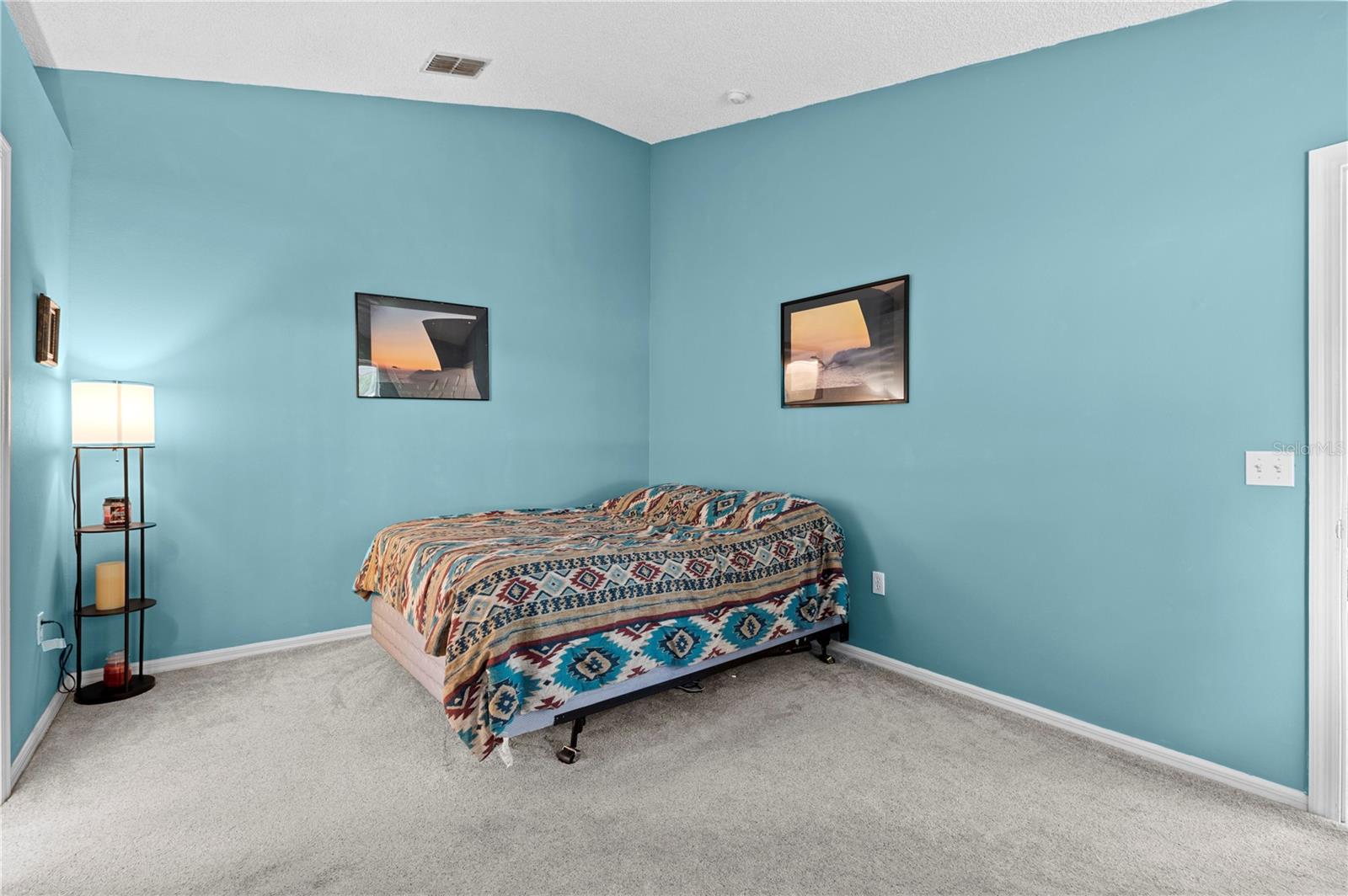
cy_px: 448
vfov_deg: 77.2
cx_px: 674
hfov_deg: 100.4
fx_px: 561
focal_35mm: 15
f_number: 9
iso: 200
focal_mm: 10
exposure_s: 3
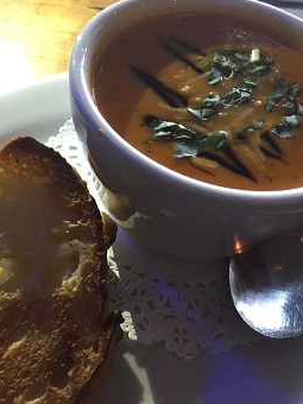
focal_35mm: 39
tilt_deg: -56.3
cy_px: 201
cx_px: 107
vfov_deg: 47.9
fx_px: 455
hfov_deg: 36.5
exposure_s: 1/30
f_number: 2.2
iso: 250
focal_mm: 4.15
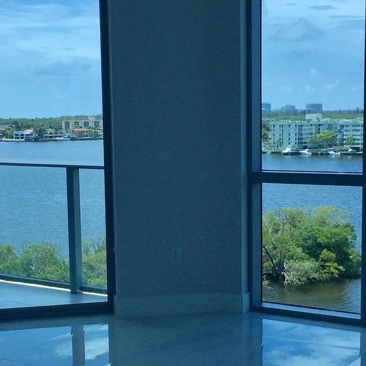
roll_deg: +0.7
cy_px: 224
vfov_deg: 26.0
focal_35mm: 66
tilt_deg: -7.3
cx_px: 209
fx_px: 790
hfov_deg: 26.1
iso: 32
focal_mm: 4.15
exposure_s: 1/1522
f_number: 2.2
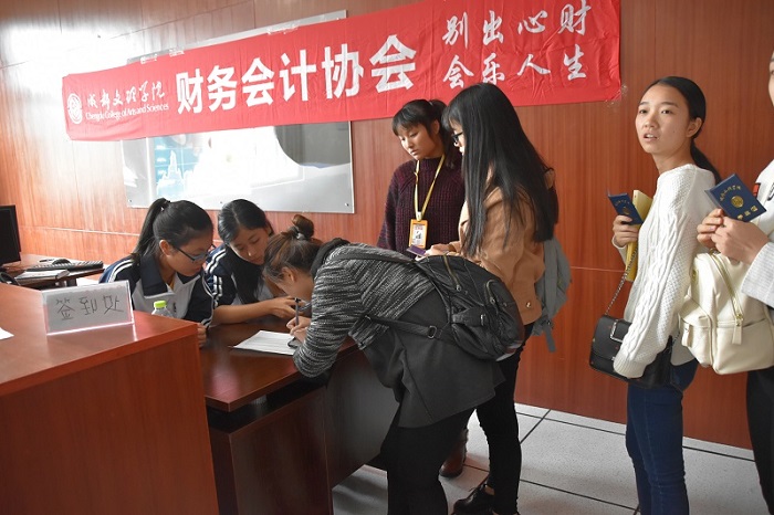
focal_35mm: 27
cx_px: 387
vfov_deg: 47.9
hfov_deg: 67.4
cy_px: 258
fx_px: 580
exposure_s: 1/60
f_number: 3.5
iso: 2200
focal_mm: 18
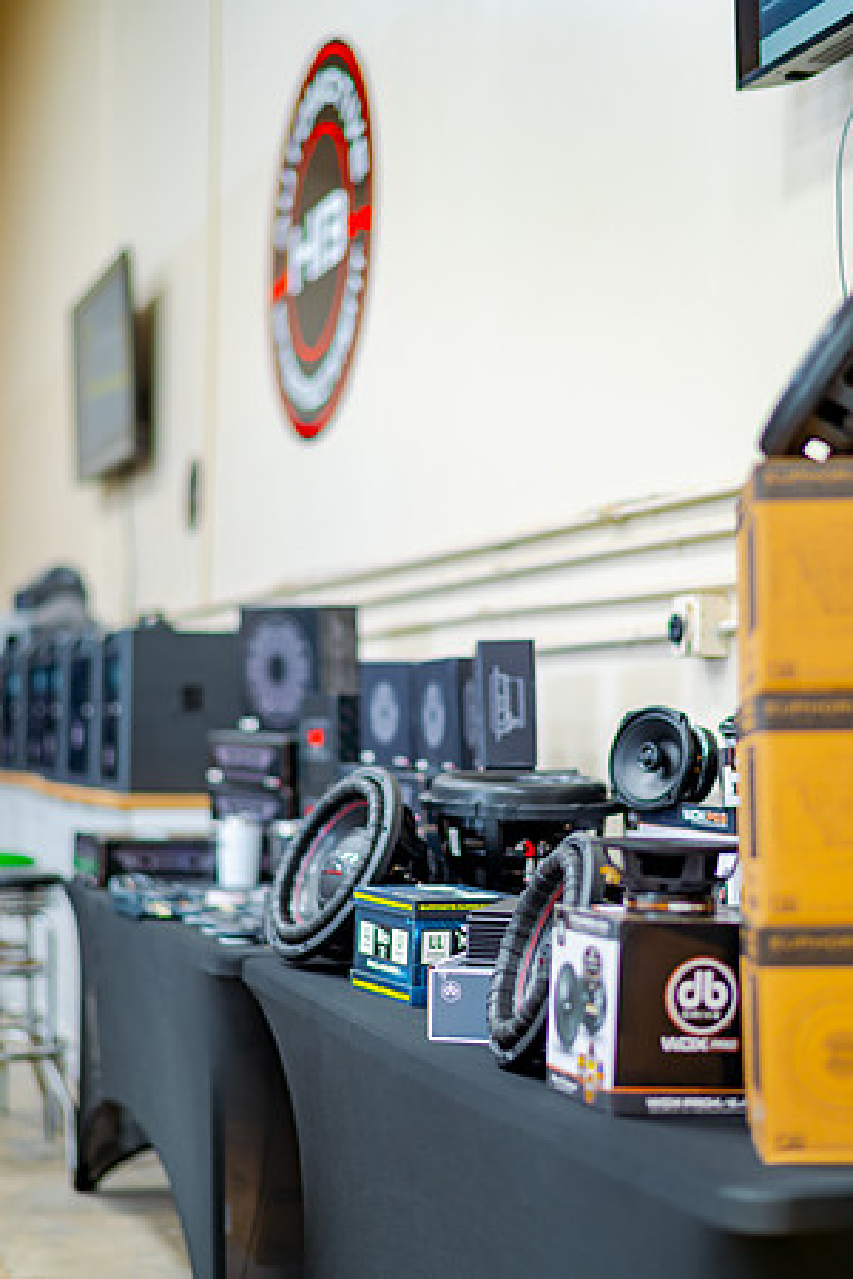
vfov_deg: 34.5
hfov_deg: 23.4
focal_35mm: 58
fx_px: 2061
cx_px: 426
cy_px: 640
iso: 400
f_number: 1.8
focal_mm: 58
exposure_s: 1/125
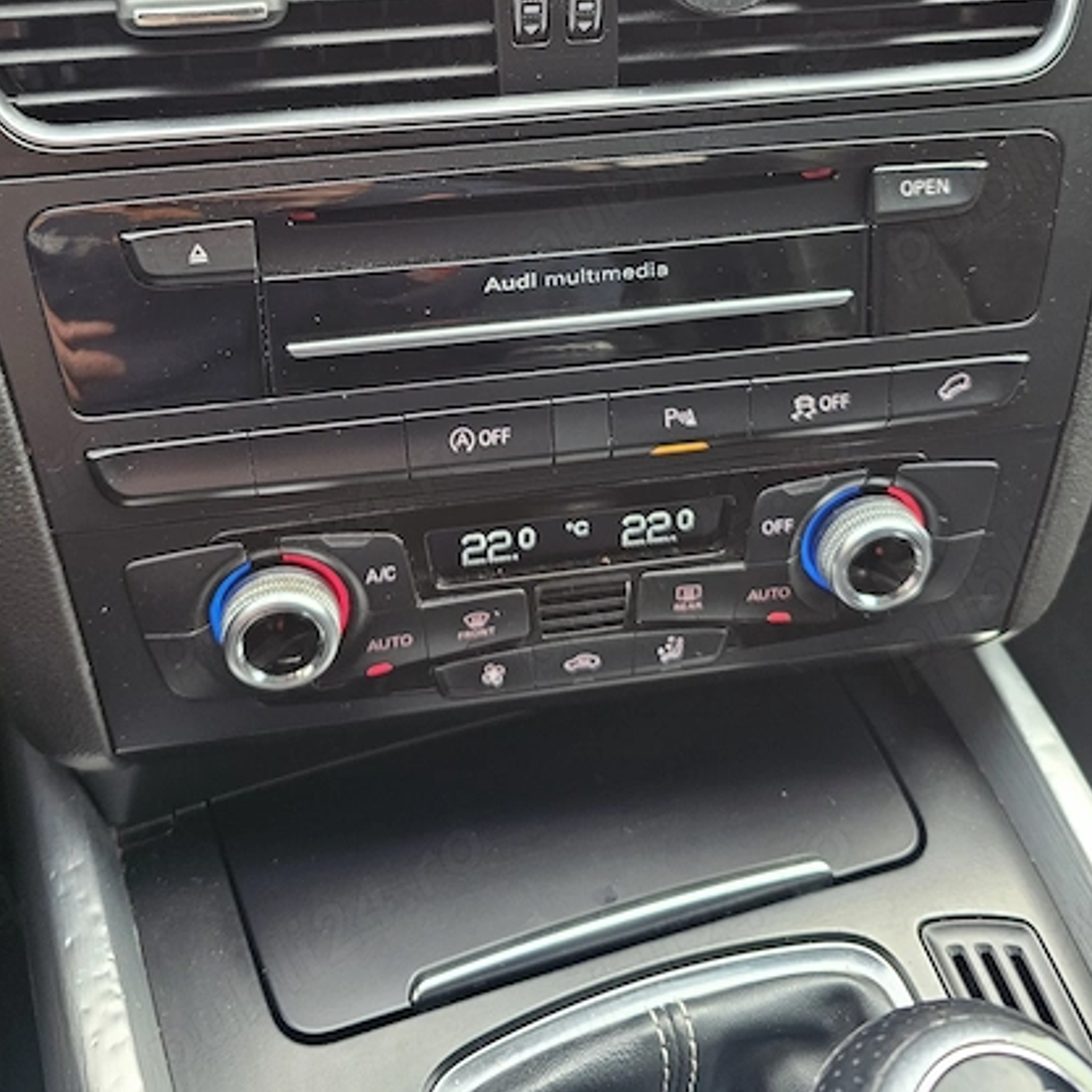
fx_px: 1392
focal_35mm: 39
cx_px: 498
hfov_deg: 42.8
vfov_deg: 41.2
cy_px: 236
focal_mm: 6.3
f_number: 1.7
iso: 80
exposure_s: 1/100
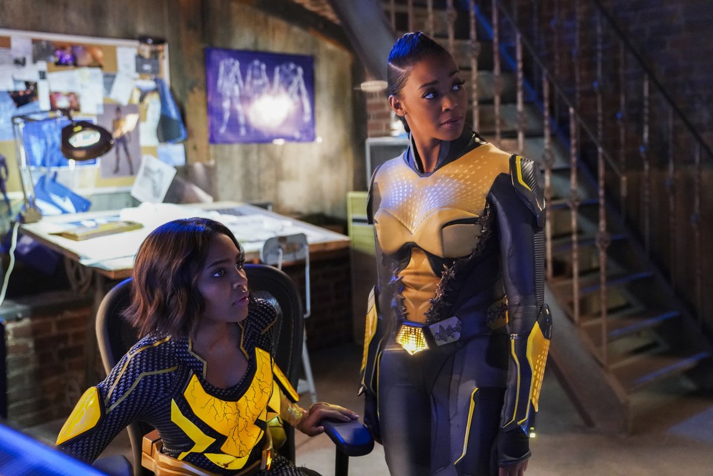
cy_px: 238
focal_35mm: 43
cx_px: 356
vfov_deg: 31.2
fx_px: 852
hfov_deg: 45.4
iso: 8000
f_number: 2.8
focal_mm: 43
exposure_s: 1/60
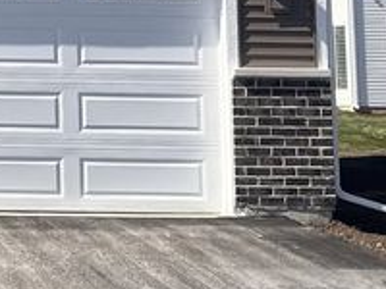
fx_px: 1483
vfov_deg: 10.8
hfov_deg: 13.9
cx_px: -199
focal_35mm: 133
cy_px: -119
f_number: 1.5
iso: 50
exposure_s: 1/3831
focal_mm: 5.7
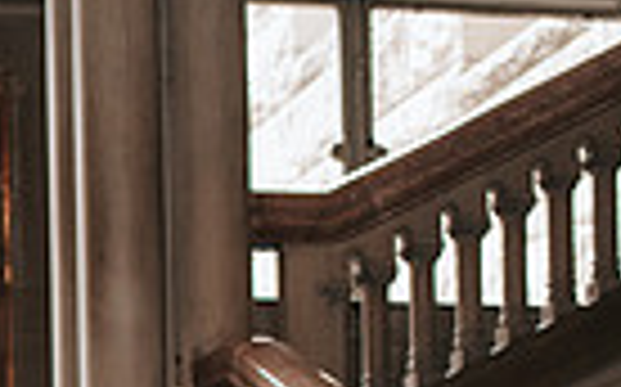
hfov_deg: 11.7
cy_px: 808
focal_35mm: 165
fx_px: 2790
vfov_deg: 7.6
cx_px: -506
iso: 1000
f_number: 3.2
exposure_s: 1/125
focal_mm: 35
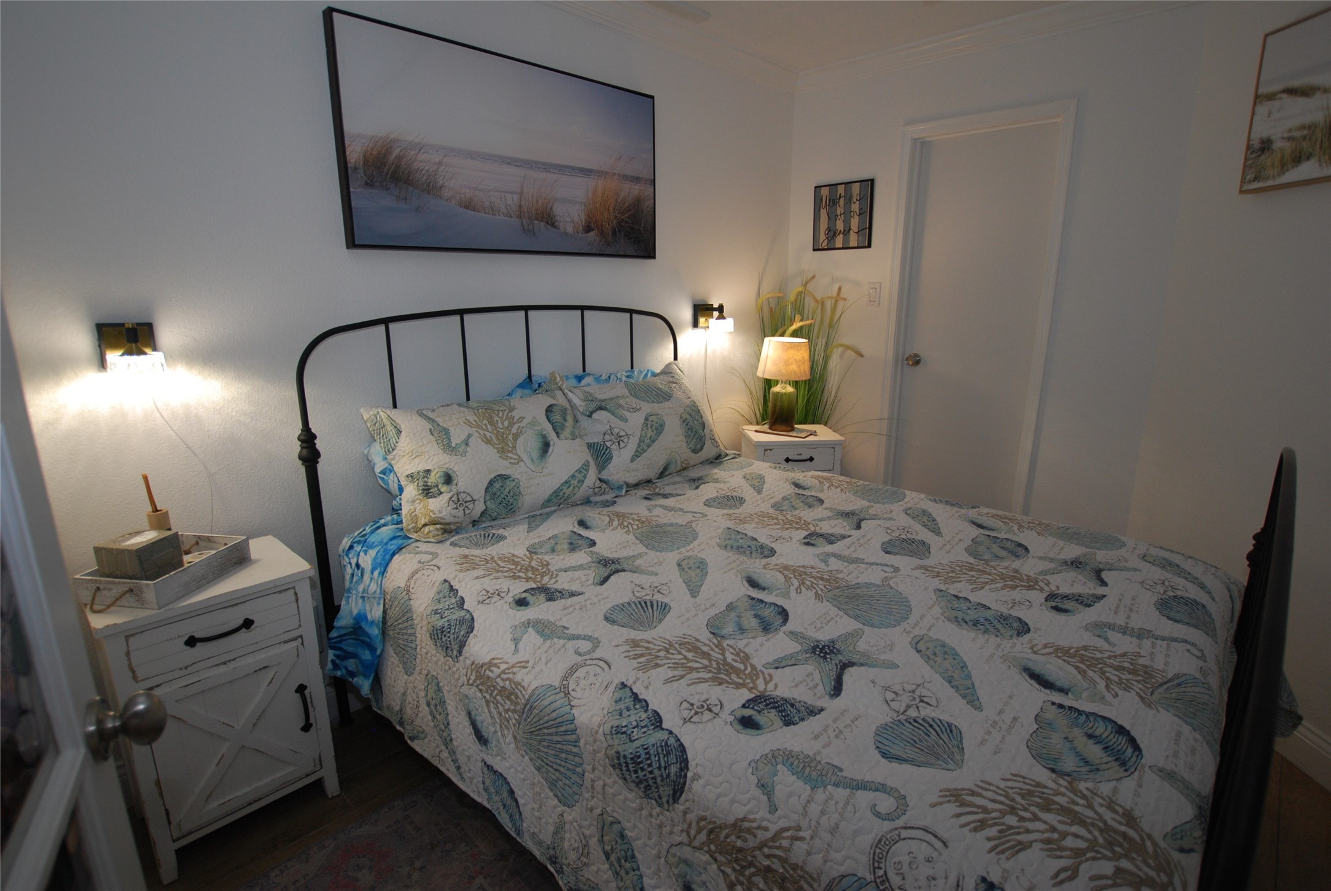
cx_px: 666
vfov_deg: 69.8
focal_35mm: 17
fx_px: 638
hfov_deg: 92.4
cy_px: 446
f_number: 3.5
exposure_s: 1/125
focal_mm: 11.5
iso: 400
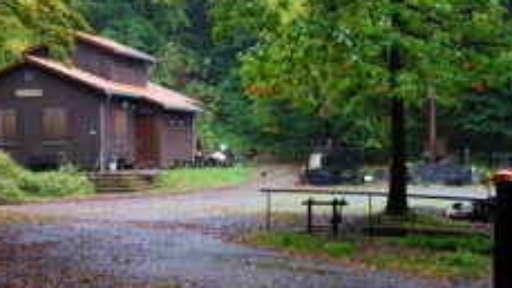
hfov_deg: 32.8
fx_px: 869
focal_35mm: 64
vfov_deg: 18.8
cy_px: 164
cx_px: 275
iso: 200
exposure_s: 1/50
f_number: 4
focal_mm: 35
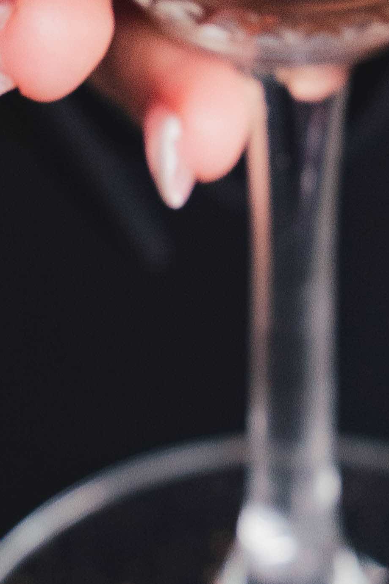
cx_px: 378
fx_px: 4587
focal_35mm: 283
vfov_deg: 7.1
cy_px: -506
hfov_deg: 4.8
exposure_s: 1/500
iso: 1600
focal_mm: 49
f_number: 5
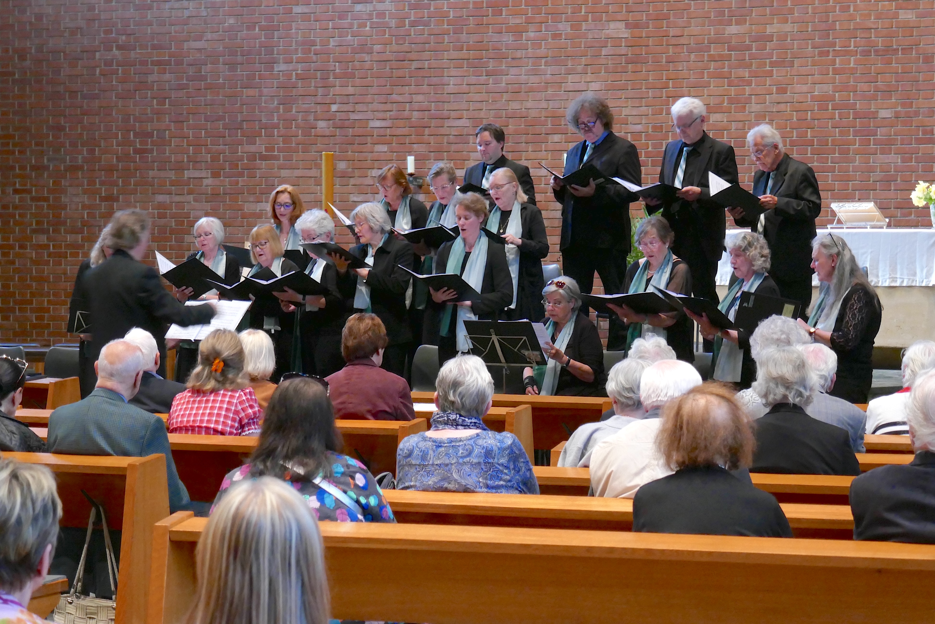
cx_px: 468
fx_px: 2753
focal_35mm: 106
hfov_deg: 19.3
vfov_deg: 12.9
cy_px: 312
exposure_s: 1/8
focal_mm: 38.6
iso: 1600
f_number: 5.3
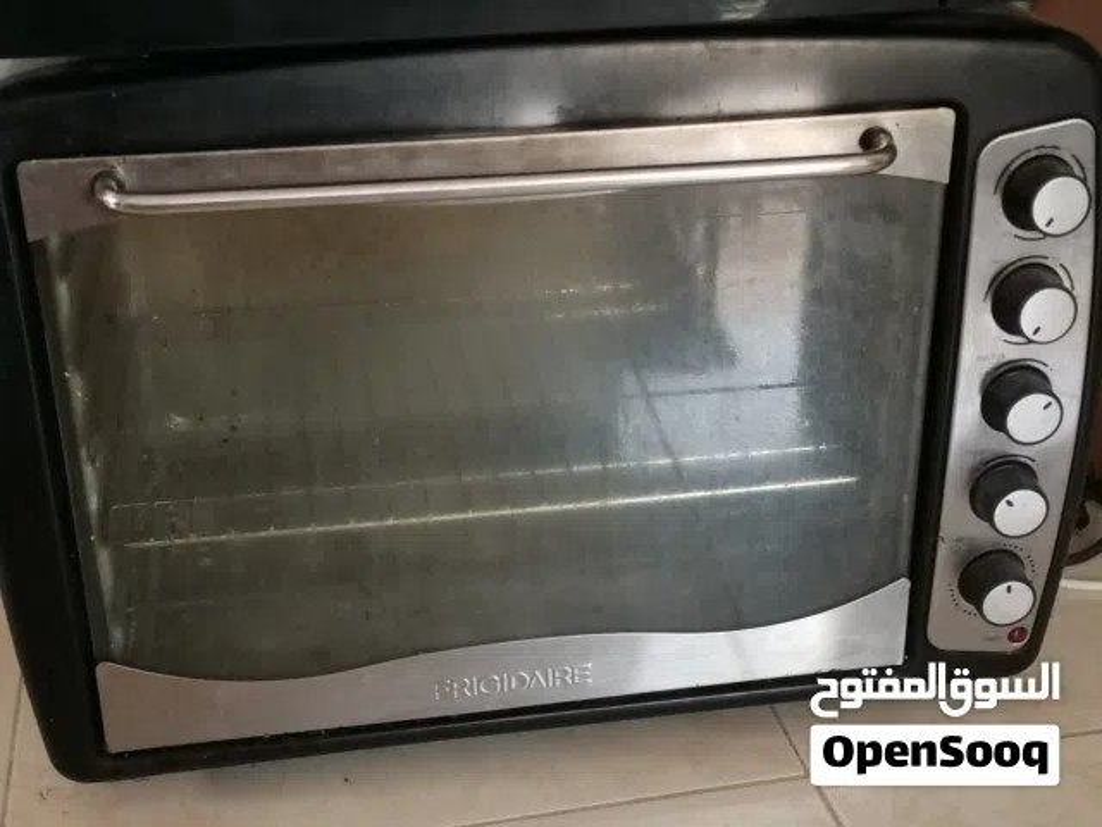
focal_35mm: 53
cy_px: 414
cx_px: 551
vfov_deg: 27.5
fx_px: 1687
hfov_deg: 36.2
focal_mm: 5.3
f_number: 1.8
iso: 640
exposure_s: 1/25
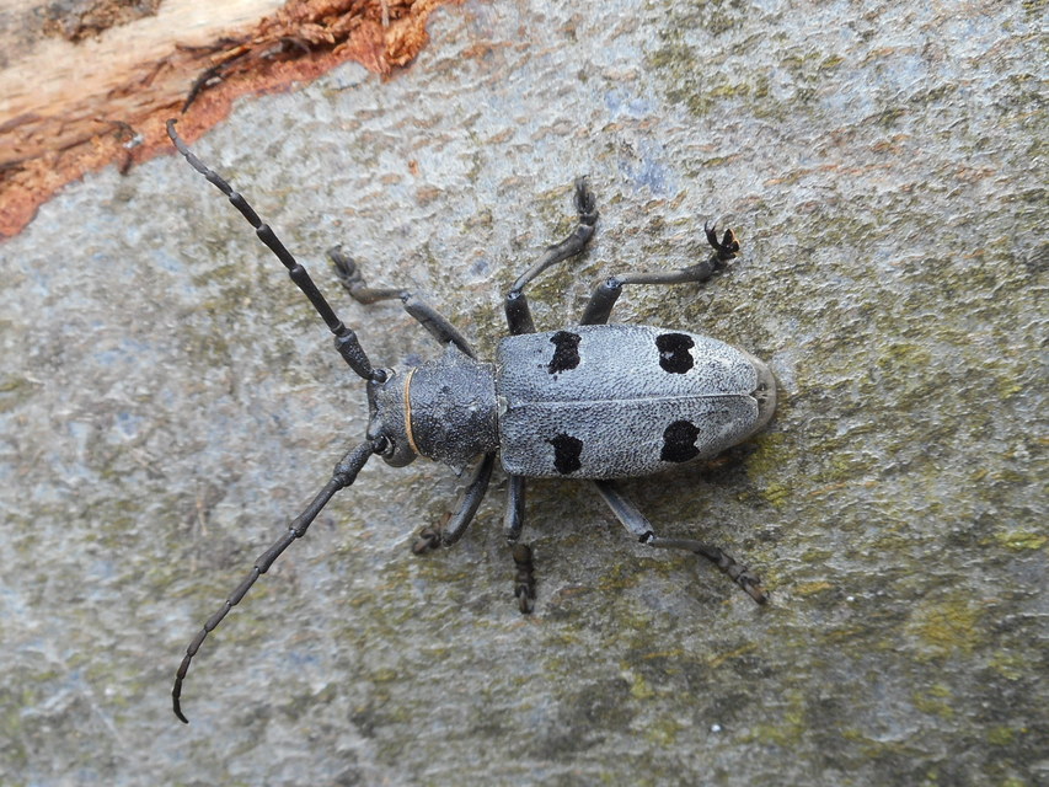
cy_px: 394
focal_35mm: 34
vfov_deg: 41.8
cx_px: 524
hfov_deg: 54.0
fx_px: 1030
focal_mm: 6
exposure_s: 1/30
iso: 80
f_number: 4.2
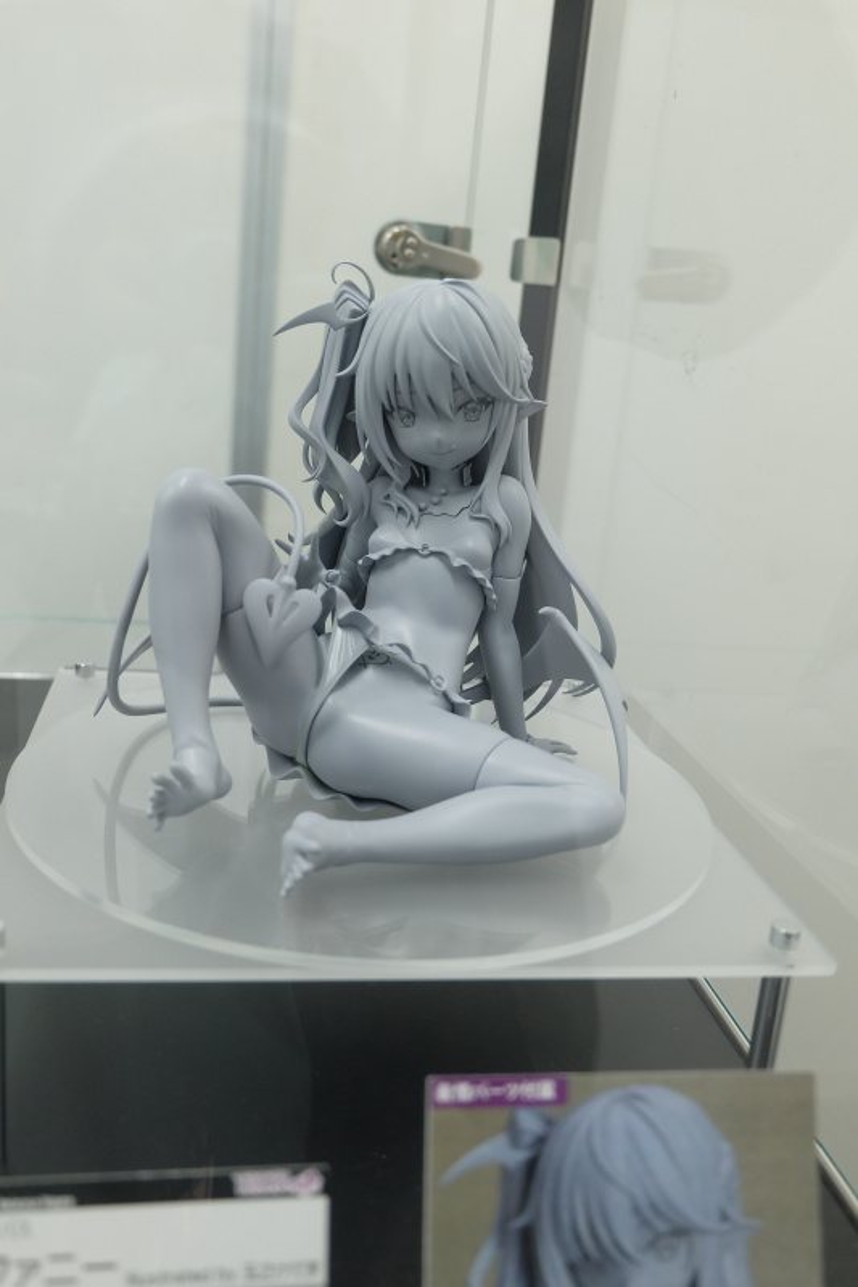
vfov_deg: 58.7
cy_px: 644
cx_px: 429
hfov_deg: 41.1
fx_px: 1144
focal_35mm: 32
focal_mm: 21.1
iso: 1250
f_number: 4
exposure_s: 1/125
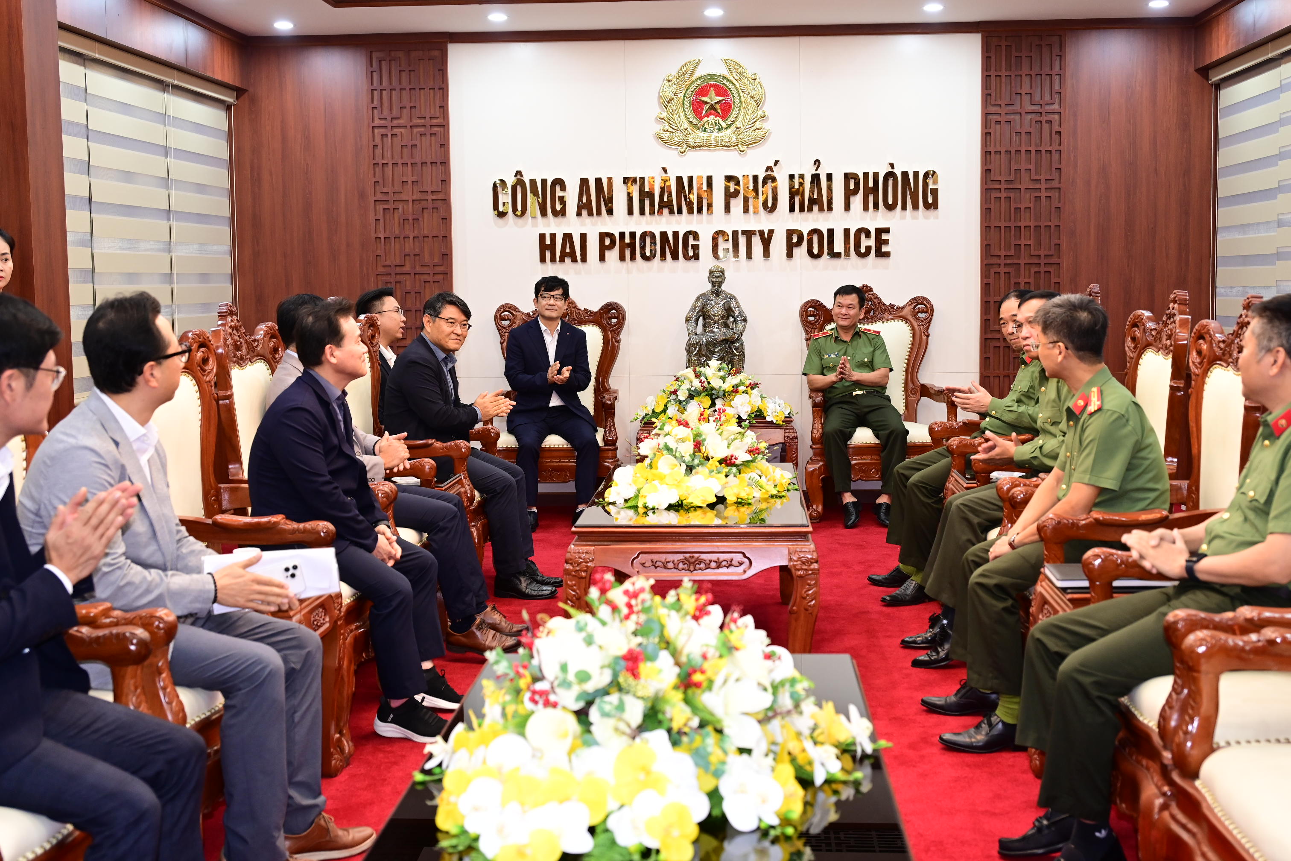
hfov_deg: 44.5
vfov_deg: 30.5
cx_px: 646
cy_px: 430
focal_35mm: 44
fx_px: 1578
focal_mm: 44
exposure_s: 1/125
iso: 1600
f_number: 4
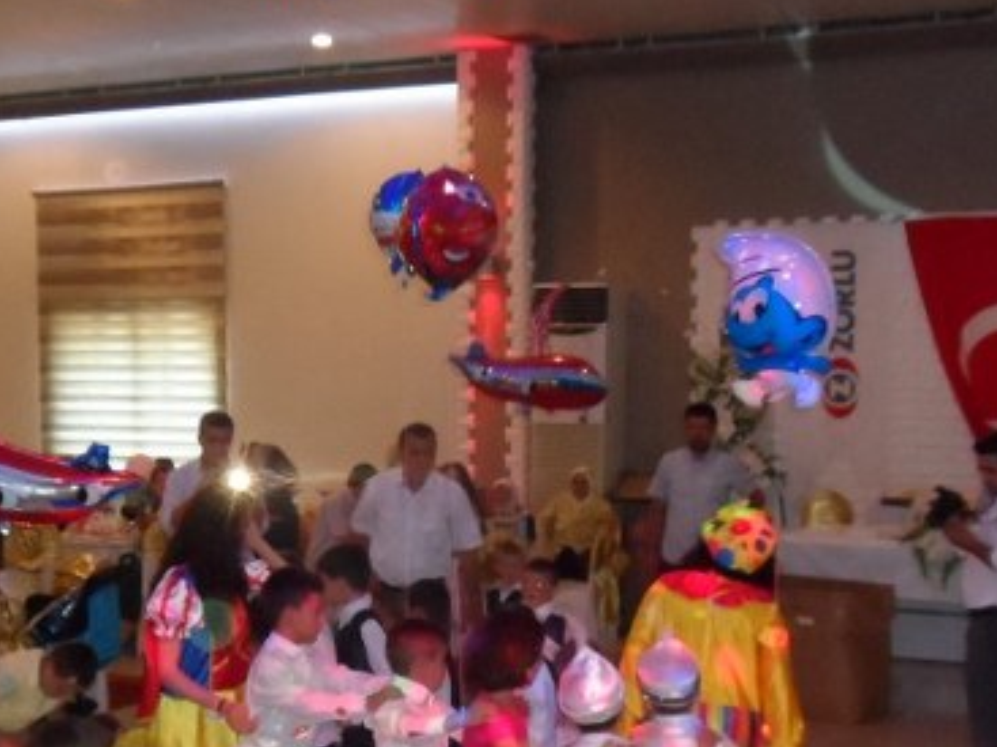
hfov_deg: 31.6
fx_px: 1756
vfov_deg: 23.9
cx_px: 380
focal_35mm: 61
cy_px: 522
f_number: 3.1
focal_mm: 4.9
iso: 640
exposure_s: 1/30
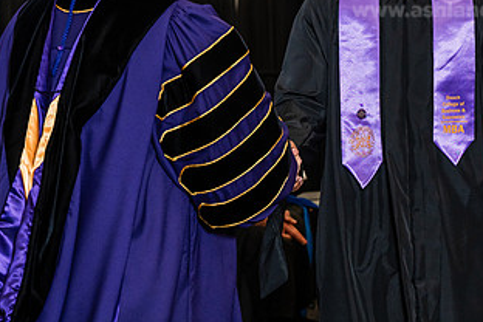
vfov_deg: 10.5
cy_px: 43
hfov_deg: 15.8
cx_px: 282
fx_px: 1744
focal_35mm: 130
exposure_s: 1/200
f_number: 4.5
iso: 1250
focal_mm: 70
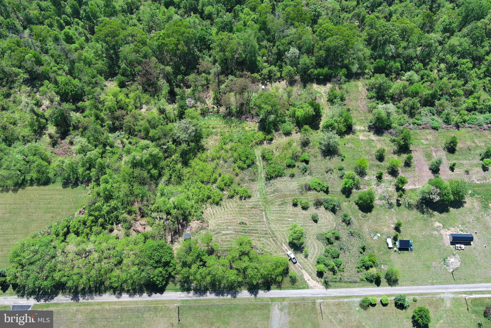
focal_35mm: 29
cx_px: 246
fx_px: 395
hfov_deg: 63.7
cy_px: 164
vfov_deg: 45.0
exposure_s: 1/512
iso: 100
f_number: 2.8
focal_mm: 10.57
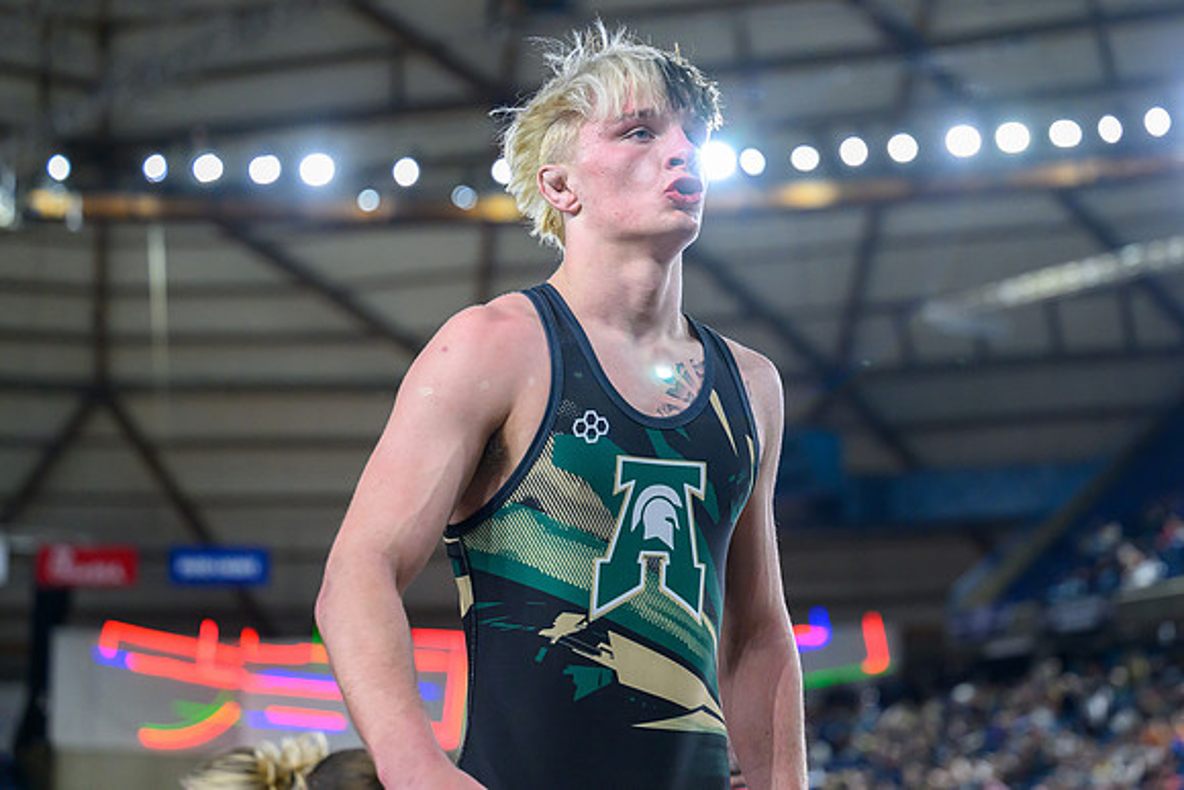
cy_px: 297
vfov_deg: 15.6
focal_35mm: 88
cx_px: 620
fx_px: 2889
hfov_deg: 23.2
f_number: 2.8
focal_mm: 70
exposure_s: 1/800
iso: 3200
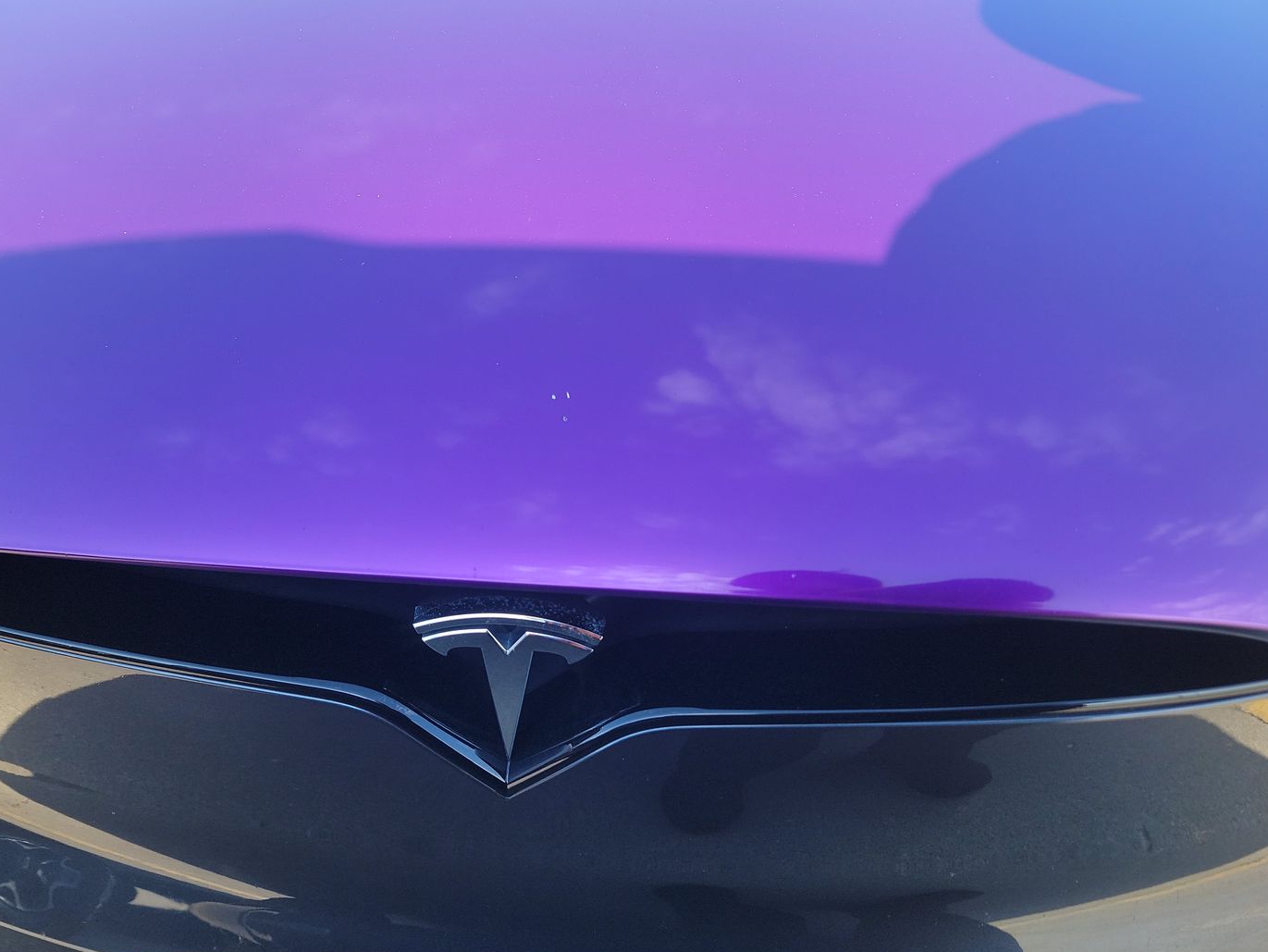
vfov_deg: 49.6
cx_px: 599
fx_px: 1026
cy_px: 407
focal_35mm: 28
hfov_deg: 63.4
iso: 50
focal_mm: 6.7
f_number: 1.8
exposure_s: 1/123
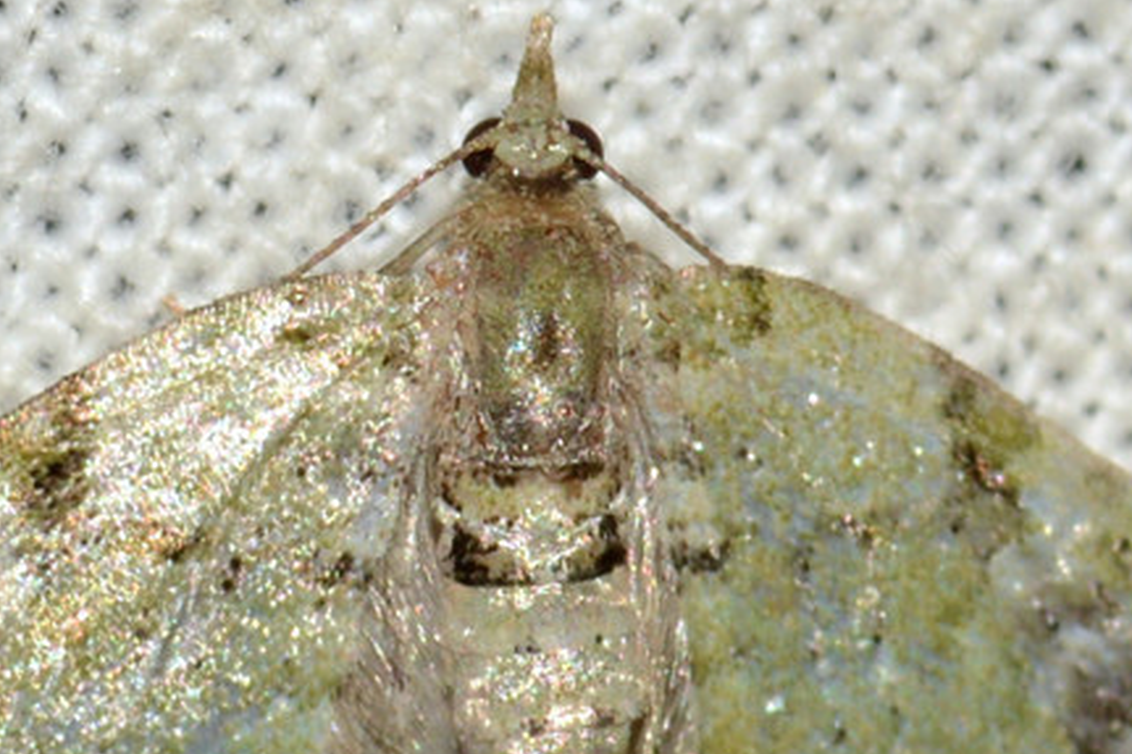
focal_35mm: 334
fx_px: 10498
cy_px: 623
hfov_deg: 6.2
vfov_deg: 4.1
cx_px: 519
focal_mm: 100
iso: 100
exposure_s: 1/200
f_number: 18
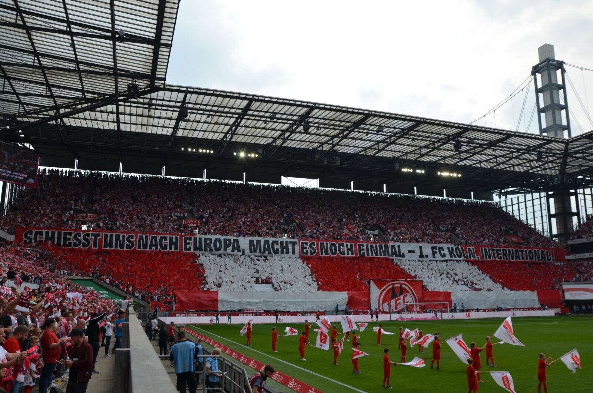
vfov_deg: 41.5
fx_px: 518
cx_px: 296
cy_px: 196
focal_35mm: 32
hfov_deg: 59.6
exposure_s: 1/250
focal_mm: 21
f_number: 8
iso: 100
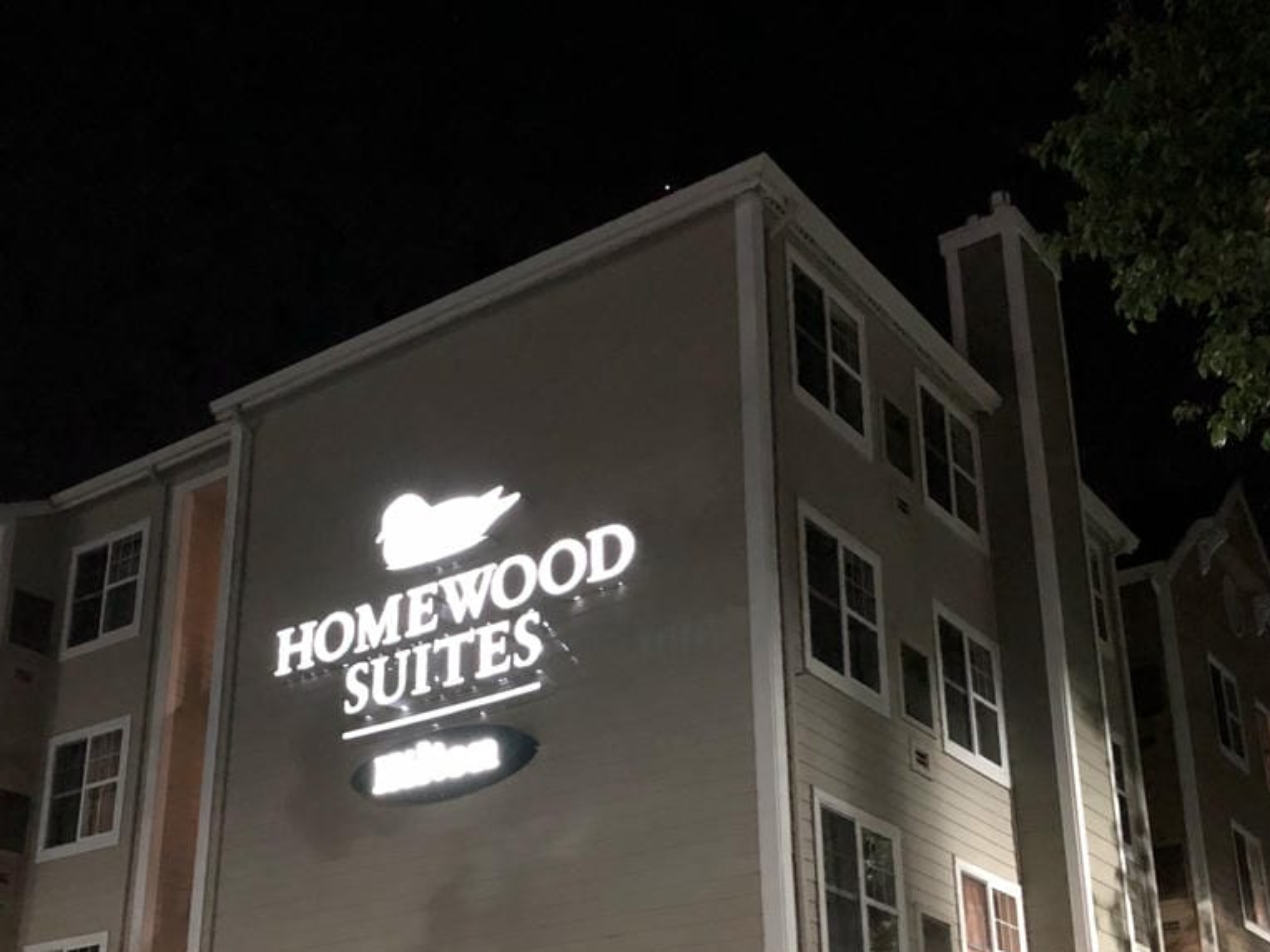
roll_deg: -0.7
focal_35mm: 44
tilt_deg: +18.5
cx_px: 559
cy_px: 708
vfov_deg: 32.3
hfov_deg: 42.9
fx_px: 1614
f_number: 1.8
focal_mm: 3.99
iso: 400
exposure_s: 1/4
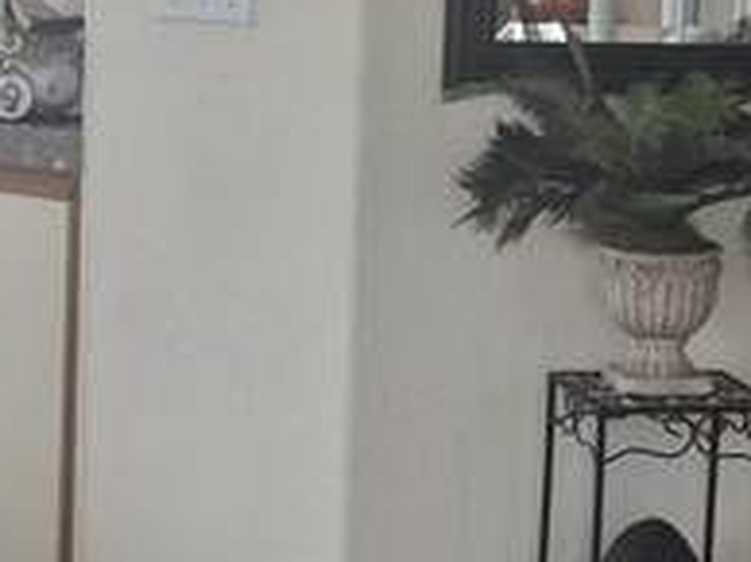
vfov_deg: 9.7
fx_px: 3294
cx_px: 259
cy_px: 136
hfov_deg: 13.0
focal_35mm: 152
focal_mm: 5.4
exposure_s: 1/120
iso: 320
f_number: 1.8
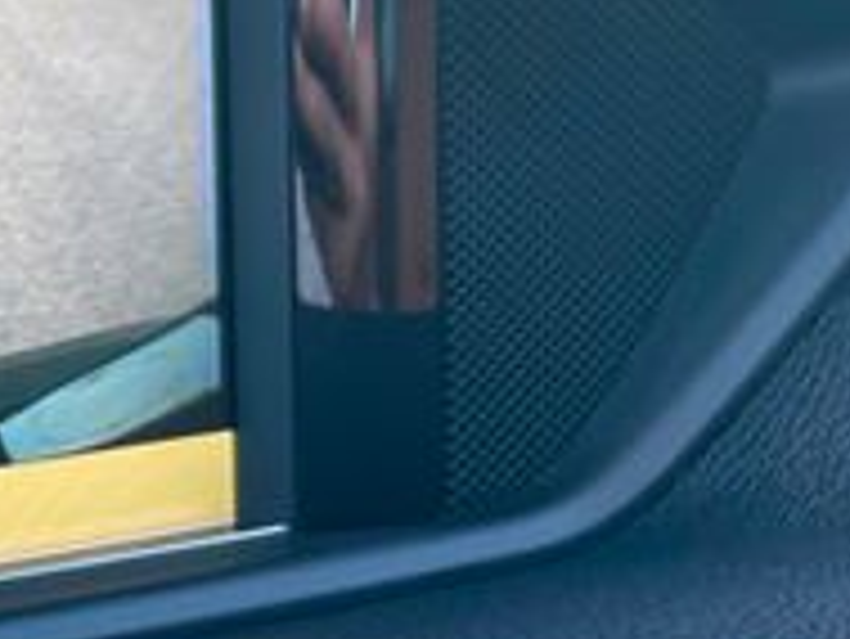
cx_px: -553
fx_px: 2162
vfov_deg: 16.8
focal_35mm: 88
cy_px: 346
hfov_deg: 18.6
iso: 64
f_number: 1.6
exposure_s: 1/121
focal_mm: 4.2
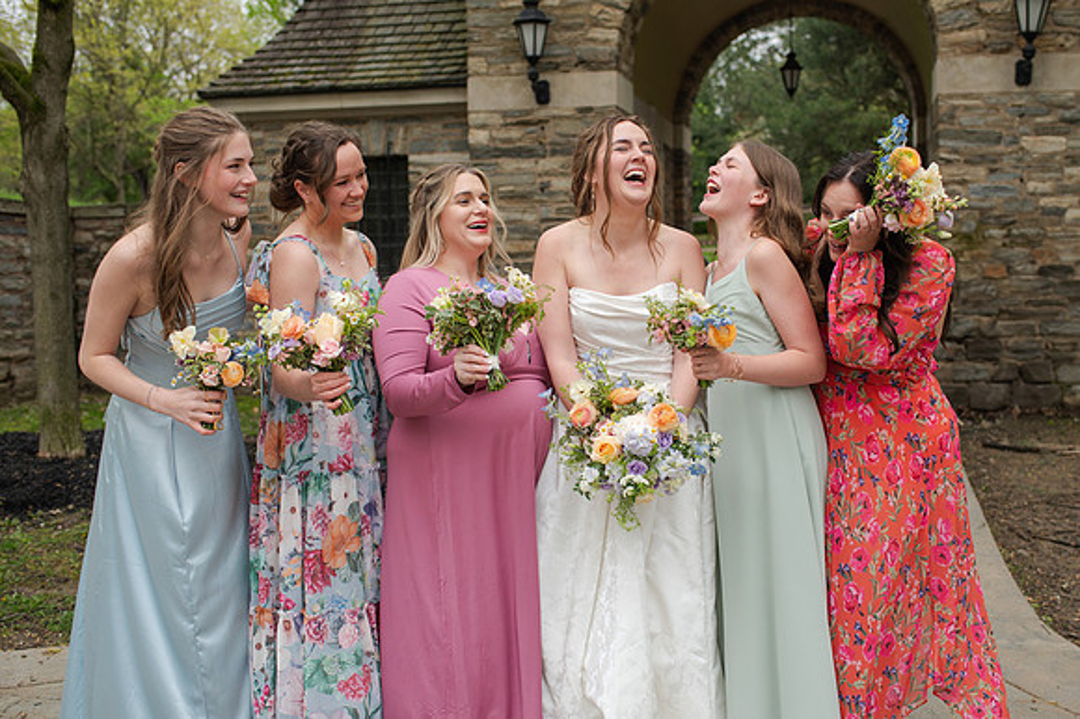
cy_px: 369
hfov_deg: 48.0
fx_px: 1209
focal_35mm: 40
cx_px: 605
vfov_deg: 33.1
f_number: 3.2
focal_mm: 35
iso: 110
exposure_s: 1/320
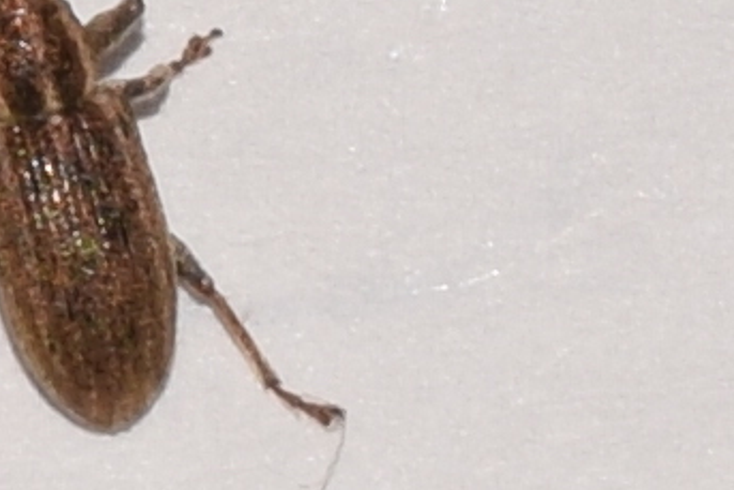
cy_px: 101
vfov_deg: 2.3
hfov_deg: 3.5
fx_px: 11973
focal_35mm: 587
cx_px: 66
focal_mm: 140
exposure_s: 1/200
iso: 100
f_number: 16
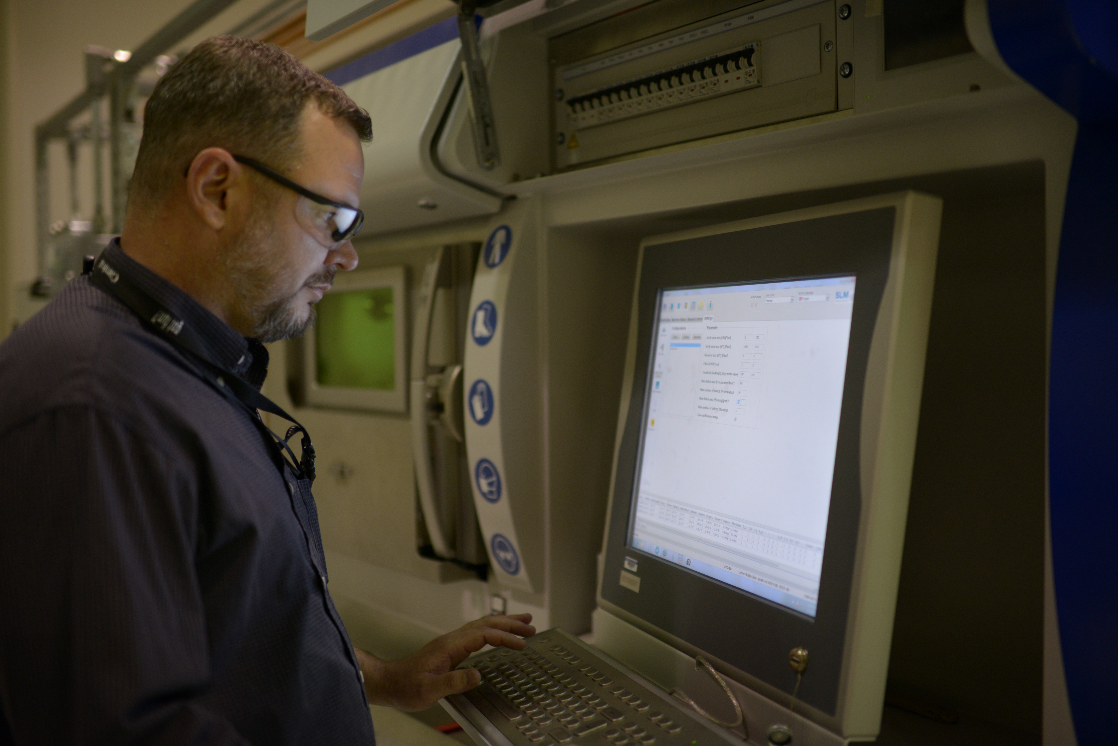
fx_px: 1087
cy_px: 373
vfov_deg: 37.9
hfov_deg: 54.4
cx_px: 559
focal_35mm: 35
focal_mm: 35
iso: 800
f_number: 1.4
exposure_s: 1/350
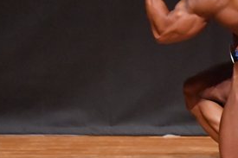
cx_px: 254
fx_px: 5860
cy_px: 57
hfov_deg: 2.3
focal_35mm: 887
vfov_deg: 1.5
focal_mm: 210
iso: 10000
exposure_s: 1/400
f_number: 5.6
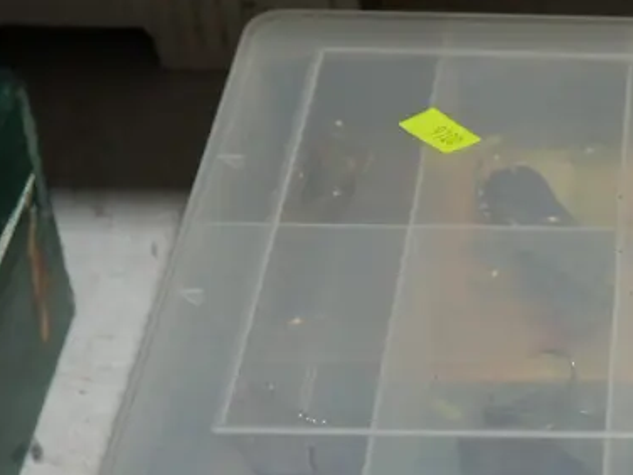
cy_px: 584
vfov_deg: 13.2
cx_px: 857
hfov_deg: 16.9
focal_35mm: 109
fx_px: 1993
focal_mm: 20
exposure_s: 1/60
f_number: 4.5
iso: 400
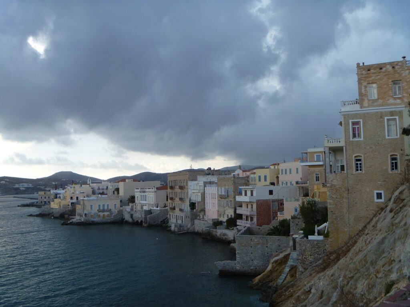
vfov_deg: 40.7
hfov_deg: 52.6
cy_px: 154
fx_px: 415
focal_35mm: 35
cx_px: 205
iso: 80
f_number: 3.5
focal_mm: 6.3
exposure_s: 1/250
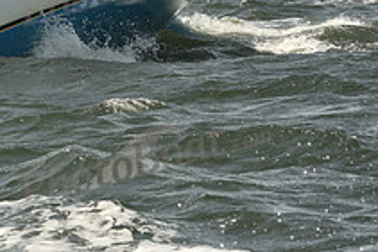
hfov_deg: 7.4
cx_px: -72
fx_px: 2889
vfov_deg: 5.0
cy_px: -88
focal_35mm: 275
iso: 250
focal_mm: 100
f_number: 10
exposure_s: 1/800
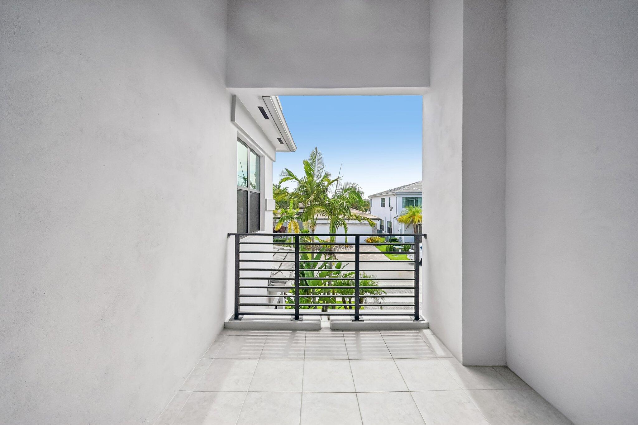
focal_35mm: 14
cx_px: 319
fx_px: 248
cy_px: 212
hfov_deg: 104.3
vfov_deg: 81.2
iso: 2500
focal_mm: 14
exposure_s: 1/3200
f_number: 10
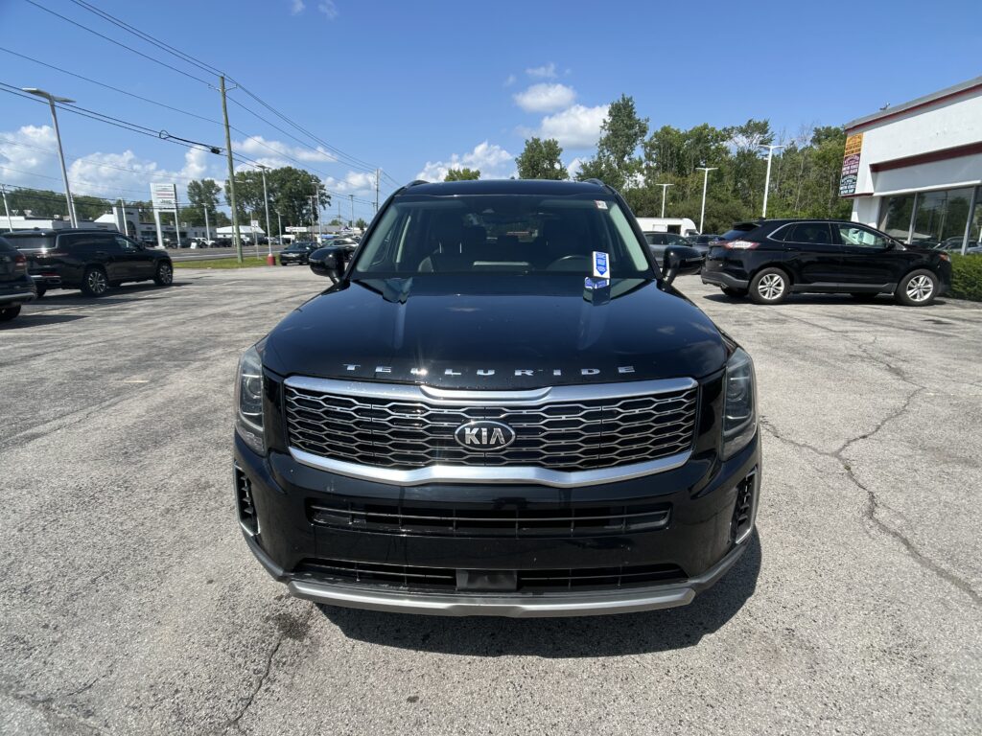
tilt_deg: -13.9
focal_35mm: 26
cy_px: 368
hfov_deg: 67.3
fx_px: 738
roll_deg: -0.8
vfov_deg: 53.1
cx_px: 491
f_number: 1.5
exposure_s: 1/3356
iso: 50
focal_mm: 5.7
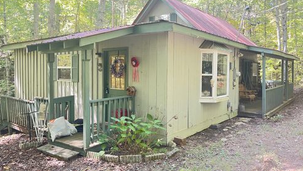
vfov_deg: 40.2
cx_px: 153
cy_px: 77
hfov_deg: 66.0
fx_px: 233
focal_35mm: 29
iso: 200
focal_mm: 5.1
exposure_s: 1/60
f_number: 1.6
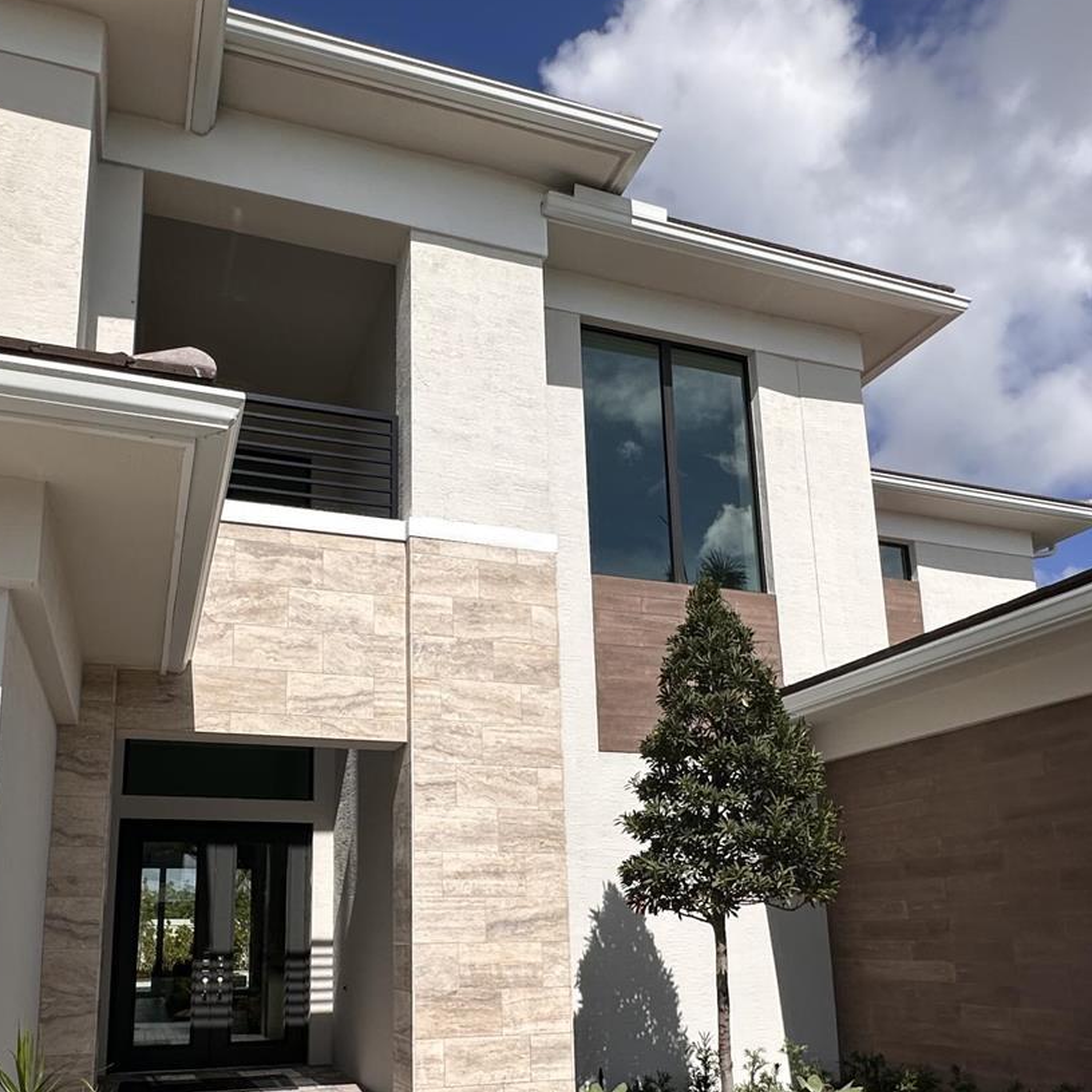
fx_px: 928
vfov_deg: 59.4
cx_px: 452
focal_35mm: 26
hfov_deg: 60.6
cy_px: 739
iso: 50
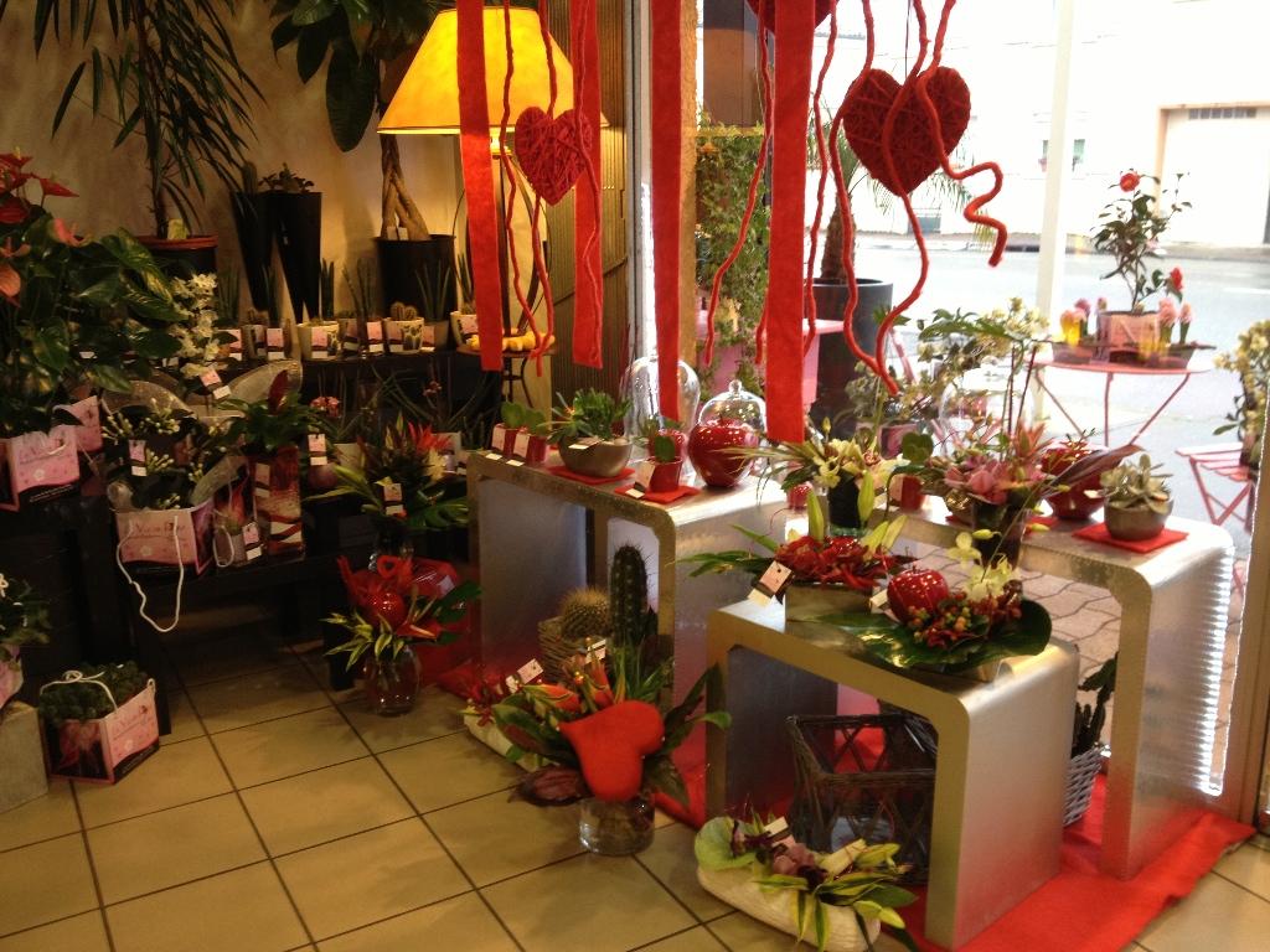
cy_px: 476
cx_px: 635
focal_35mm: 35
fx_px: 1284
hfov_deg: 52.6
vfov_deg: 40.7
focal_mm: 4.28
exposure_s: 1/20
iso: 100
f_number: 2.4
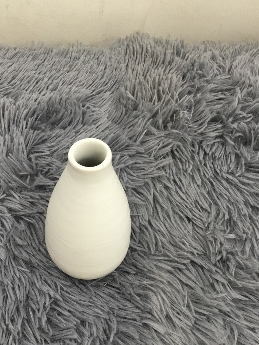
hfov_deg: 32.6
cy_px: 190
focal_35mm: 44
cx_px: 85
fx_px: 439
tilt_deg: -57.2
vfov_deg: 42.9
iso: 125
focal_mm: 3.3
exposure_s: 1/33
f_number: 2.4
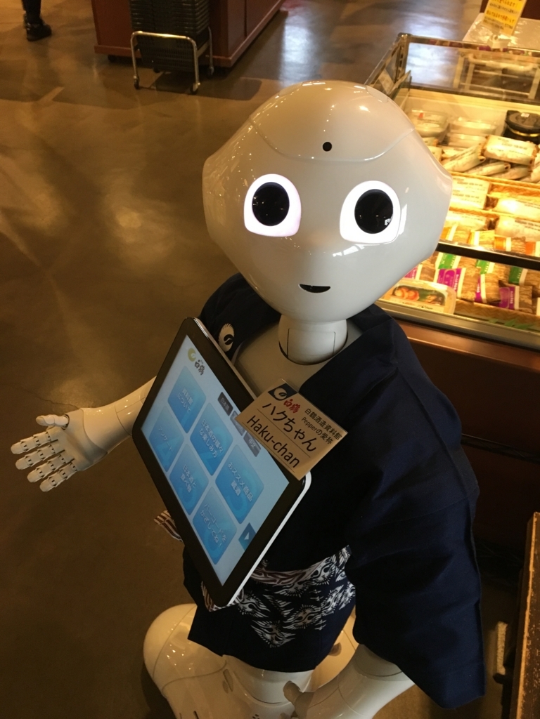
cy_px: 360
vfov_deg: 61.7
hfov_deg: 48.2
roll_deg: -0.1
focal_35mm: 29
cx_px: 270
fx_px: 603
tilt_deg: -43.2
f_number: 2.2
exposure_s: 1/30
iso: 160
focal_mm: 4.15
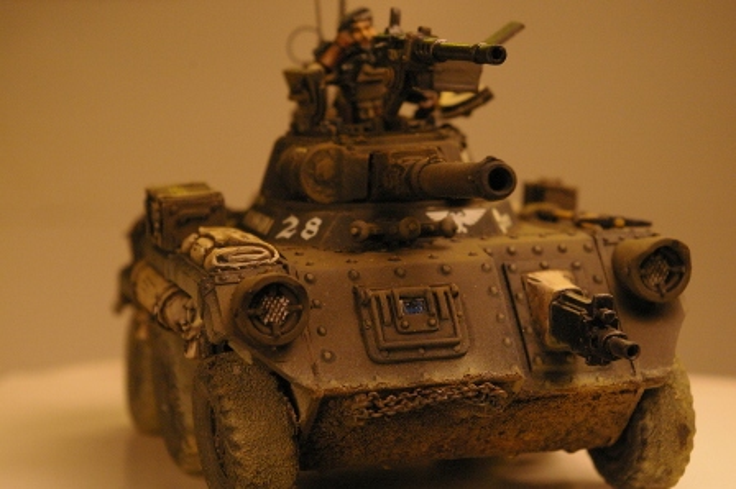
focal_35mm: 82
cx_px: 368
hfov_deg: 24.6
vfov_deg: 16.5
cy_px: 244
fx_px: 1685
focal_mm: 55
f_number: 8
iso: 1600
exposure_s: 1/750
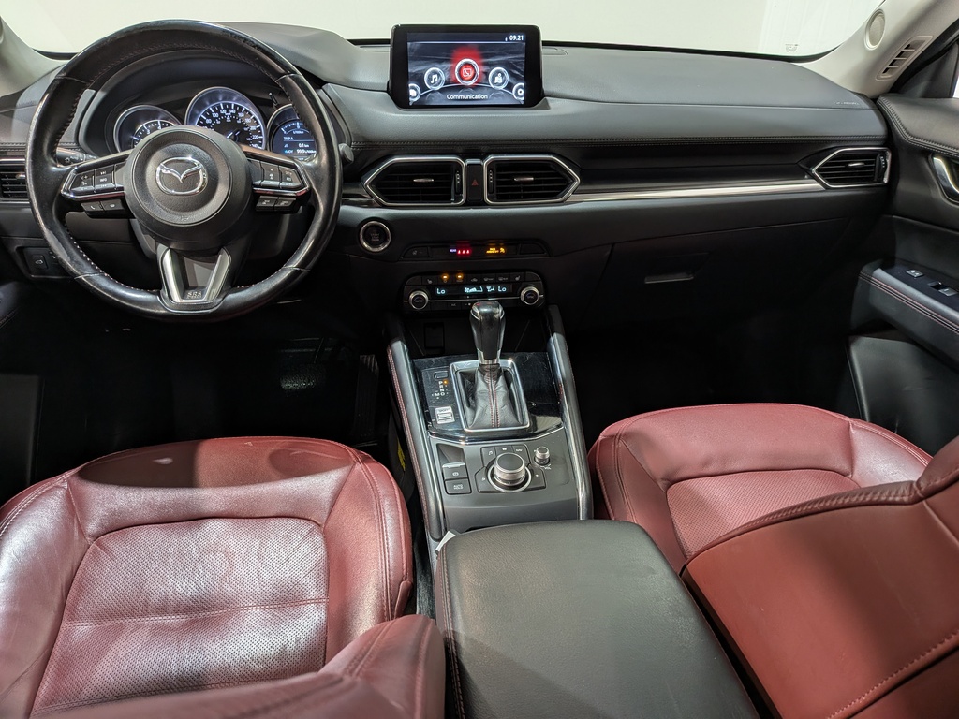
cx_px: 480
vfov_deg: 56.8
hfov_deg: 71.6
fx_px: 665
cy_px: 360
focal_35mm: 24
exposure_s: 1/40
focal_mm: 4.53
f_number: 1.7
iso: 82
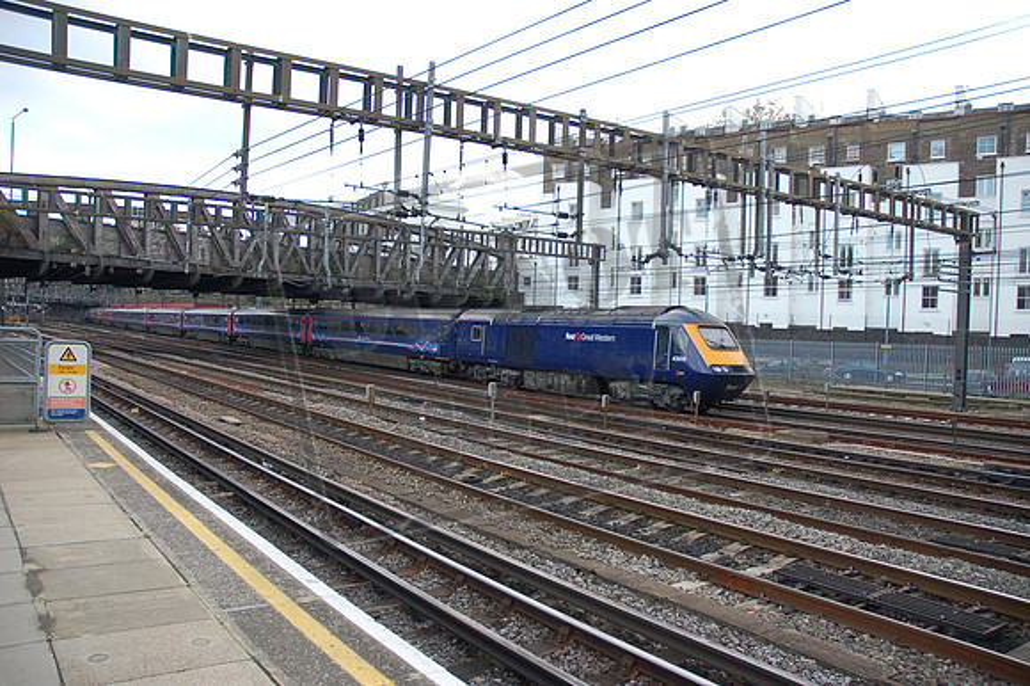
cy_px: 343
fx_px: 772
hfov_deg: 67.4
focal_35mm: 27
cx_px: 515
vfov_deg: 47.9
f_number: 3.5
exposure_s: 1/320
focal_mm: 18
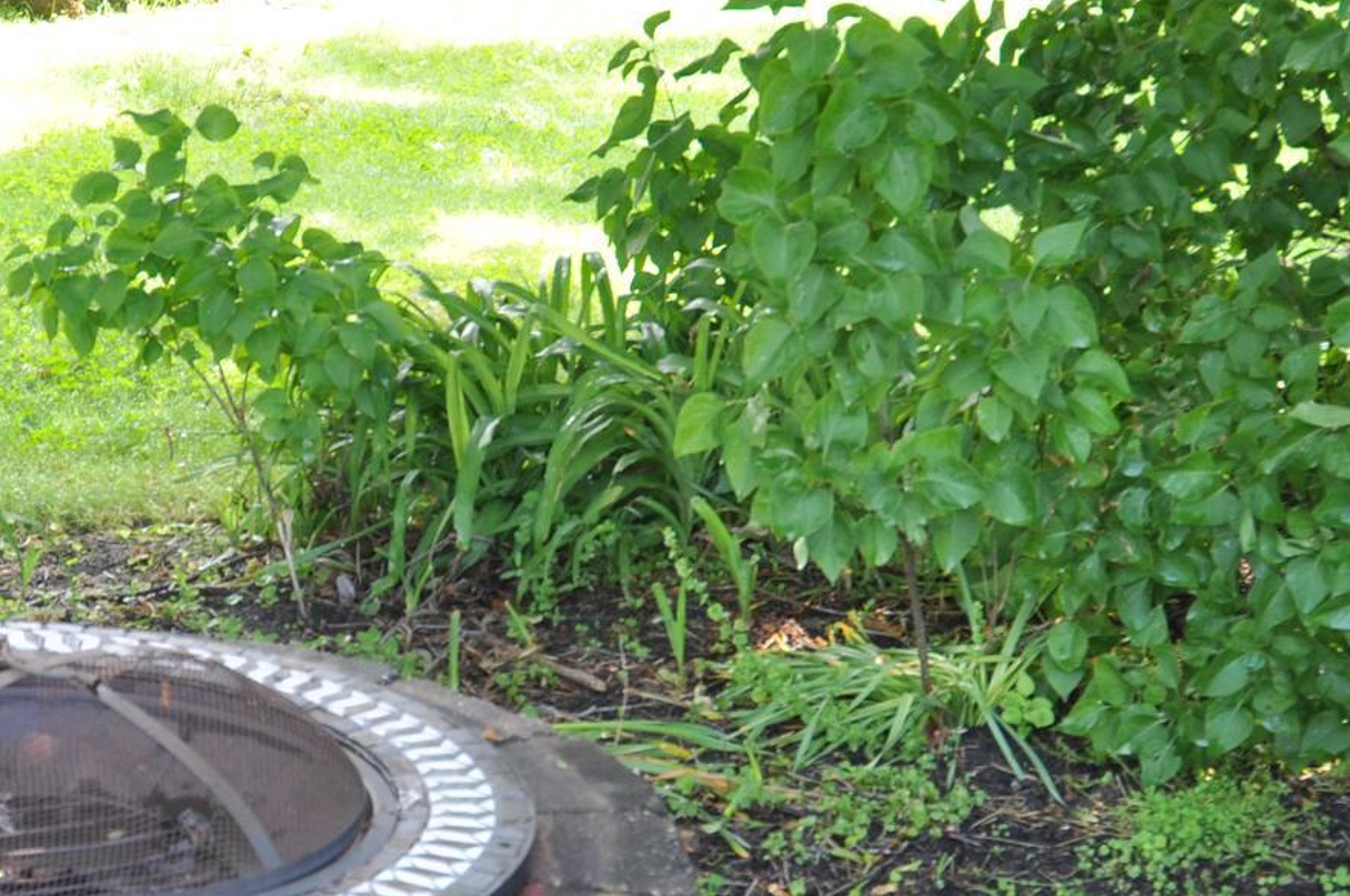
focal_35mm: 84
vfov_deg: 16.1
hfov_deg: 24.1
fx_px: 3146
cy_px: 687
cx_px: 427
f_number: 4.8
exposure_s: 1/90
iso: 250
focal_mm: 24
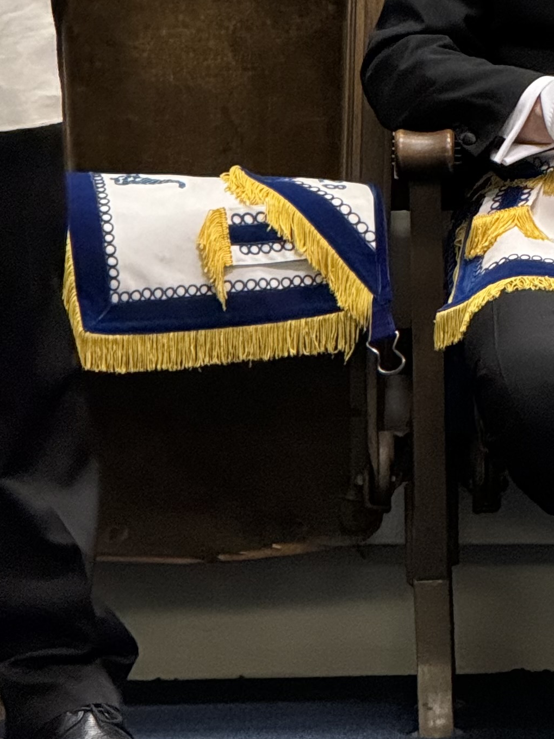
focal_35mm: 356
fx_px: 7598
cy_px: -107
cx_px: 716
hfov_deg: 4.2
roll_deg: +0.5
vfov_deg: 5.5
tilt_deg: -1.9
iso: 500
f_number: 2.8
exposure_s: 1/60
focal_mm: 15.66
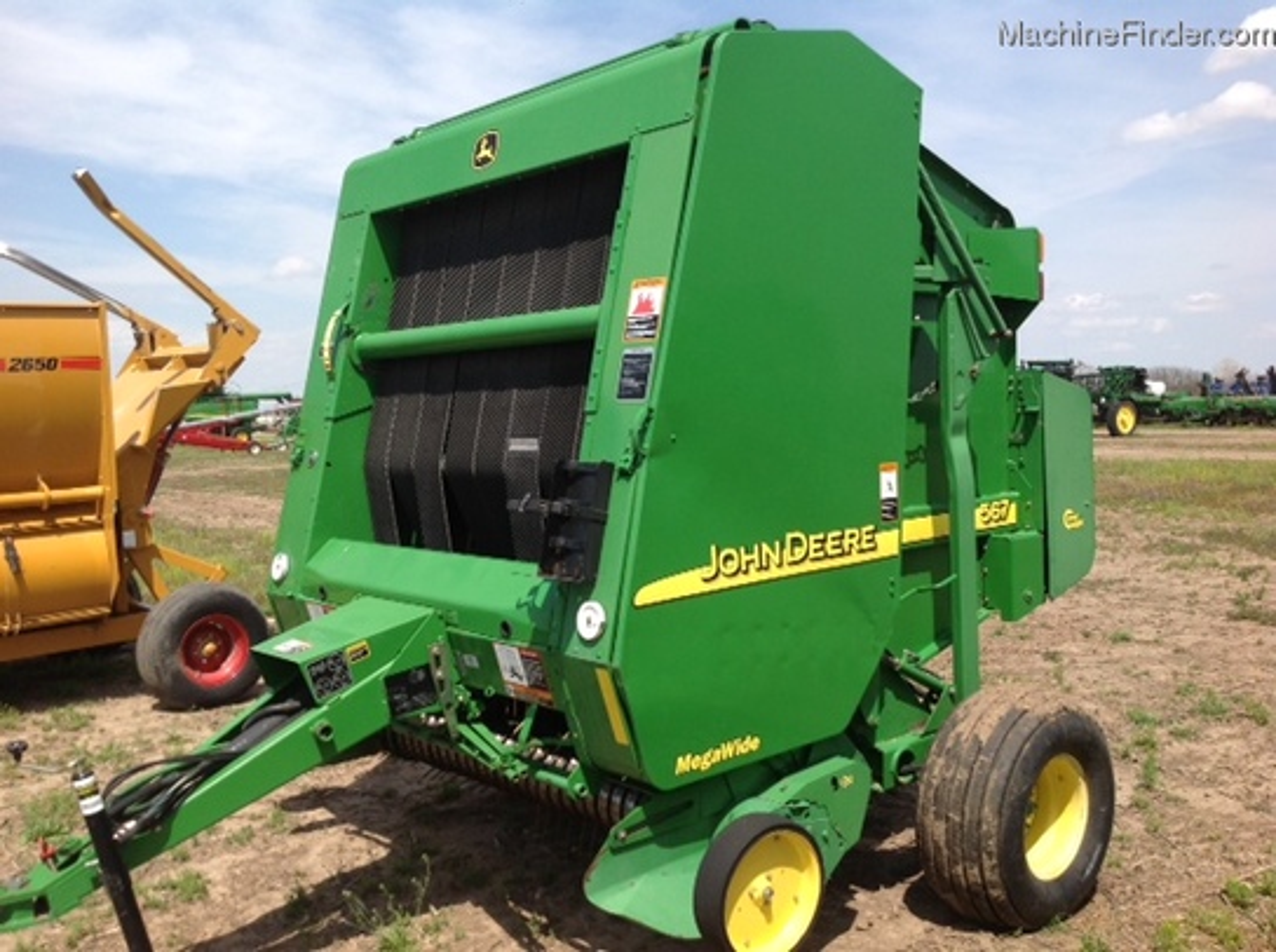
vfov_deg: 40.6
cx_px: 638
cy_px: 476
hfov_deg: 52.7
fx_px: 1288
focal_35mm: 35
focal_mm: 4.28
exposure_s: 1/1681
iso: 50
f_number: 2.4
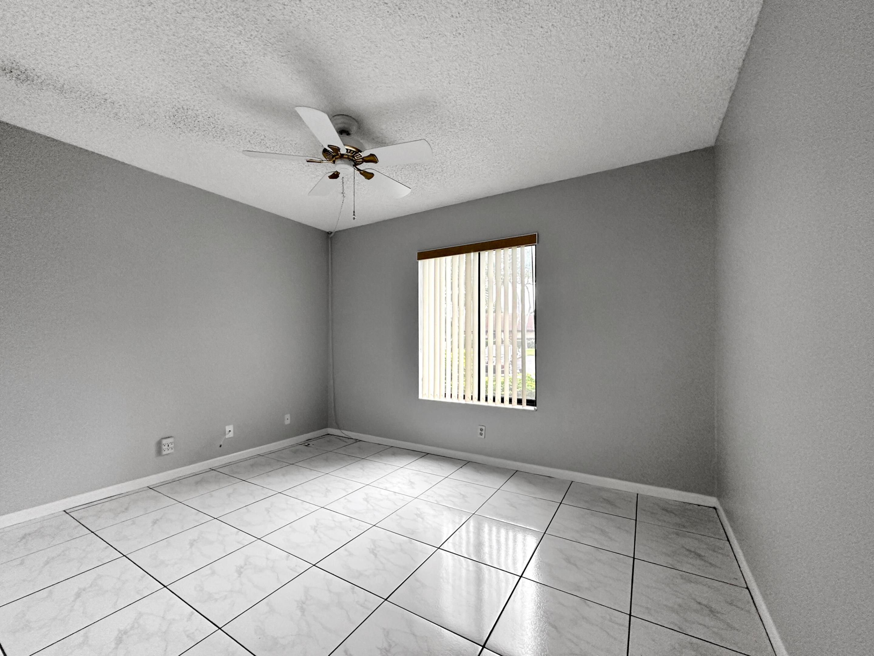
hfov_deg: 102.1
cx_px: 437
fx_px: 353
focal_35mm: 14
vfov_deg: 85.7
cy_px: 328
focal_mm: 2.22
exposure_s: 1/120
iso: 320
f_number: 2.2
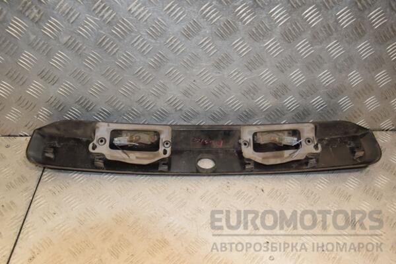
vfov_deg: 41.7
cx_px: 198
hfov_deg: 59.5
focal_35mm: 32
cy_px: 132
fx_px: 346
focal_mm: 21
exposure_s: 1/200
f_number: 7.1
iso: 800
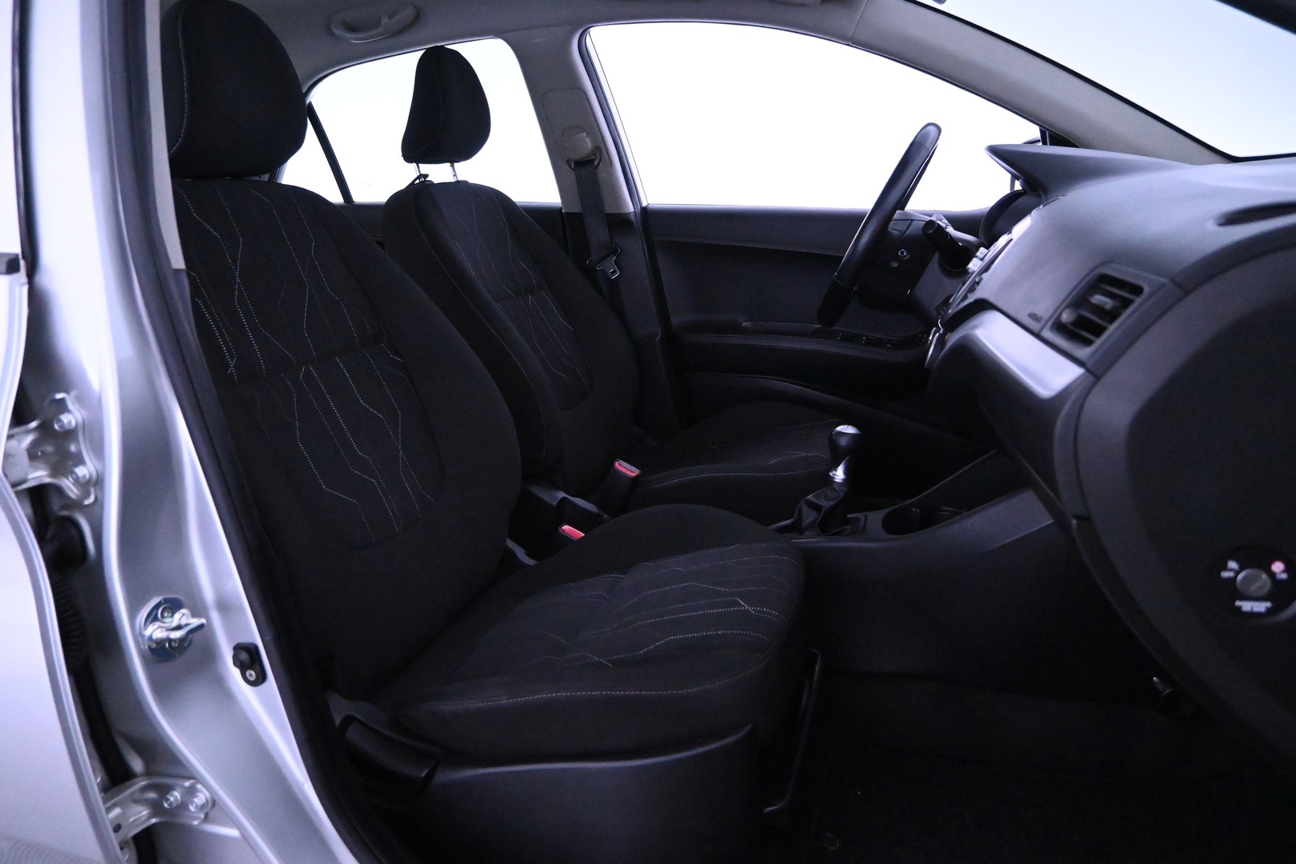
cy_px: 432
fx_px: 864
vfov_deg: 53.1
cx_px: 648
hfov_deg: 73.7
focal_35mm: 24
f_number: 3.5
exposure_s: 1/160
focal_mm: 16
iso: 10000
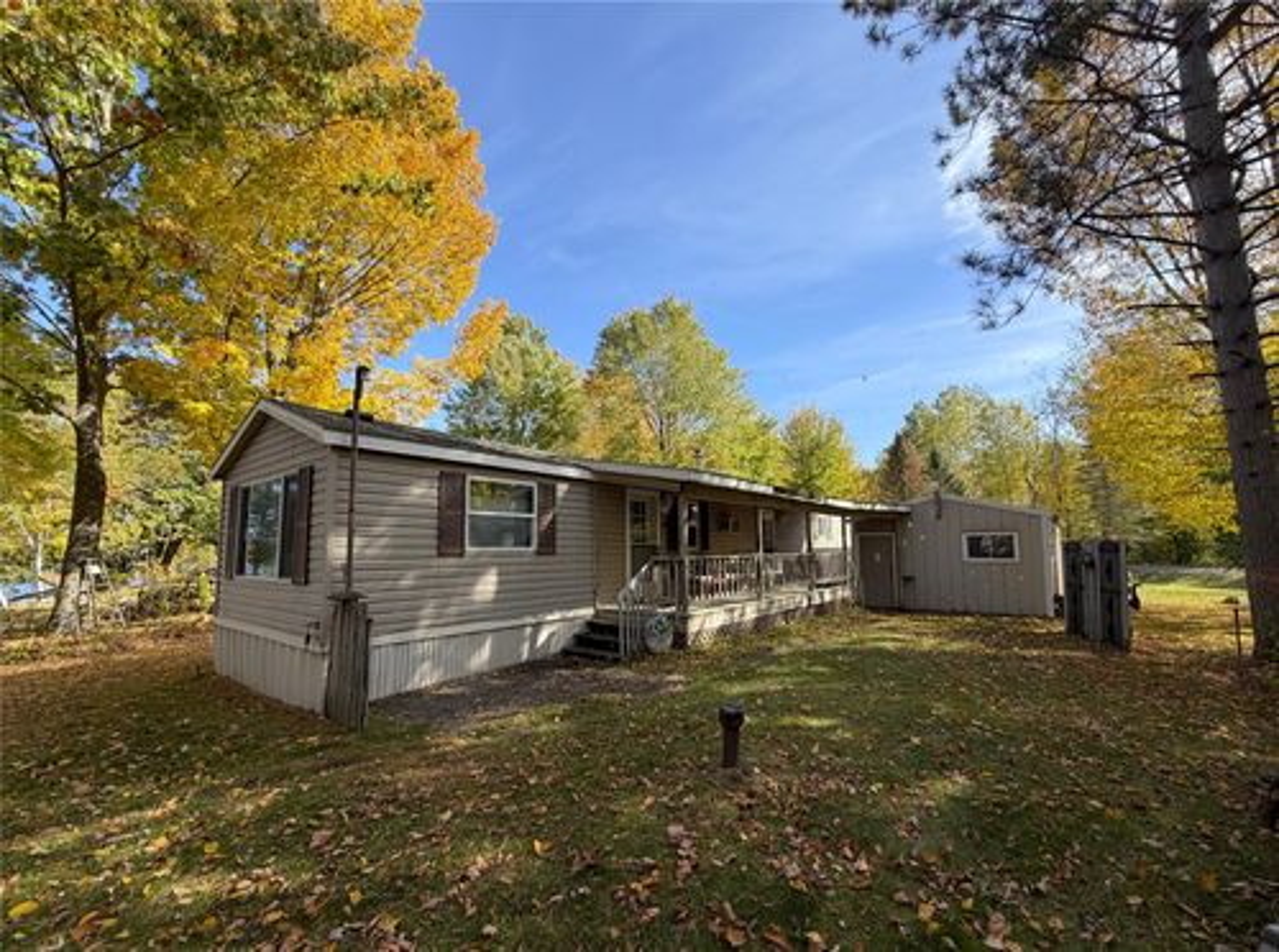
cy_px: 476
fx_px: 516
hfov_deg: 102.2
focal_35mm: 14
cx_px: 640
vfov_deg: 85.4
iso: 40
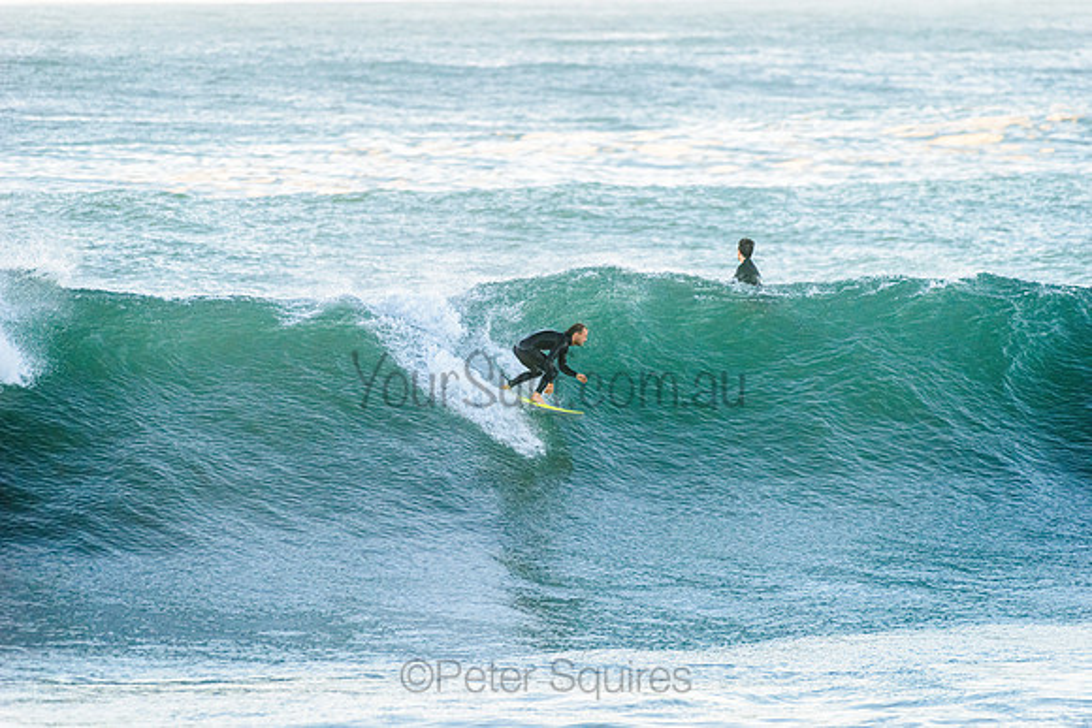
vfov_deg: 2.8
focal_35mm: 500
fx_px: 15172
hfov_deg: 4.1
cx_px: 546
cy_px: 364
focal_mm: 500
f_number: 5.6
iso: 640
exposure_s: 1/1600
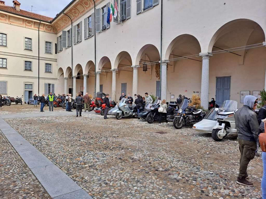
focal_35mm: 25
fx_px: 192
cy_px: 100
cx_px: 133
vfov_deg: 54.9
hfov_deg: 69.4
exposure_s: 1/500
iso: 32
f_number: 2
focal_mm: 4.6
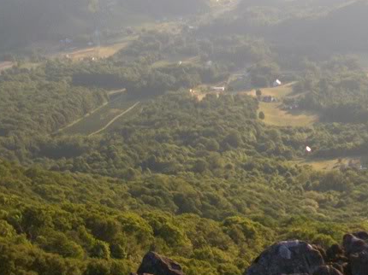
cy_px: 95
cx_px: 374
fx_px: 861
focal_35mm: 81
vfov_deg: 18.1
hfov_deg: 23.1
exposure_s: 1/320
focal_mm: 6.1
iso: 64
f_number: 2.7
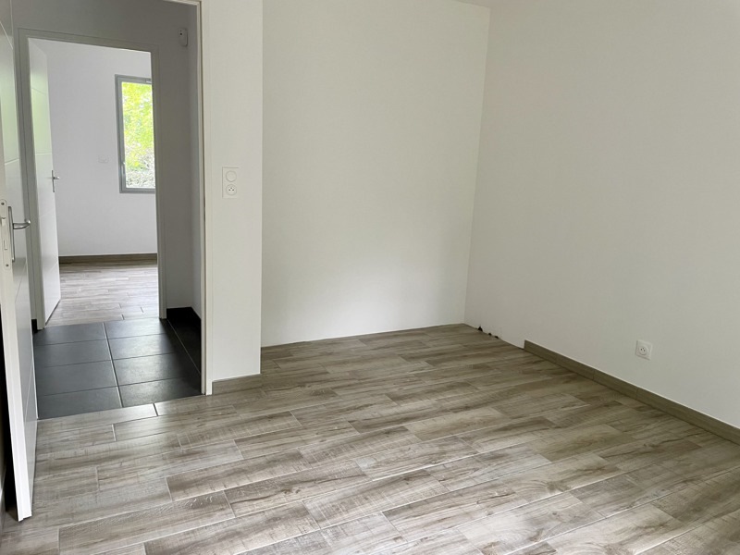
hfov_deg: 67.3
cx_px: 370
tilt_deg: -11.5
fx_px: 556
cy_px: 278
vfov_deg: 53.1
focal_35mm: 26
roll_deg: -2.8
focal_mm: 4.2
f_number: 1.6
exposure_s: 1/61
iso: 125
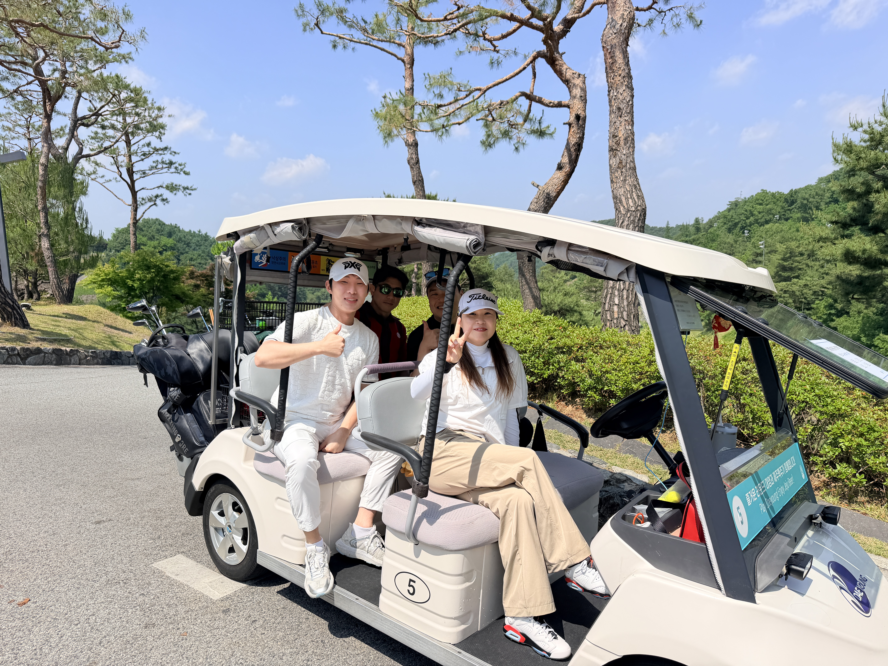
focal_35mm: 24
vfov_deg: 56.8
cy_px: 333
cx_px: 444
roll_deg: +3.1
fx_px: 616
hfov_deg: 71.6
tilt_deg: -7.7
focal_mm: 6.76
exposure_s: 1/4975
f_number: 1.78
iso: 80
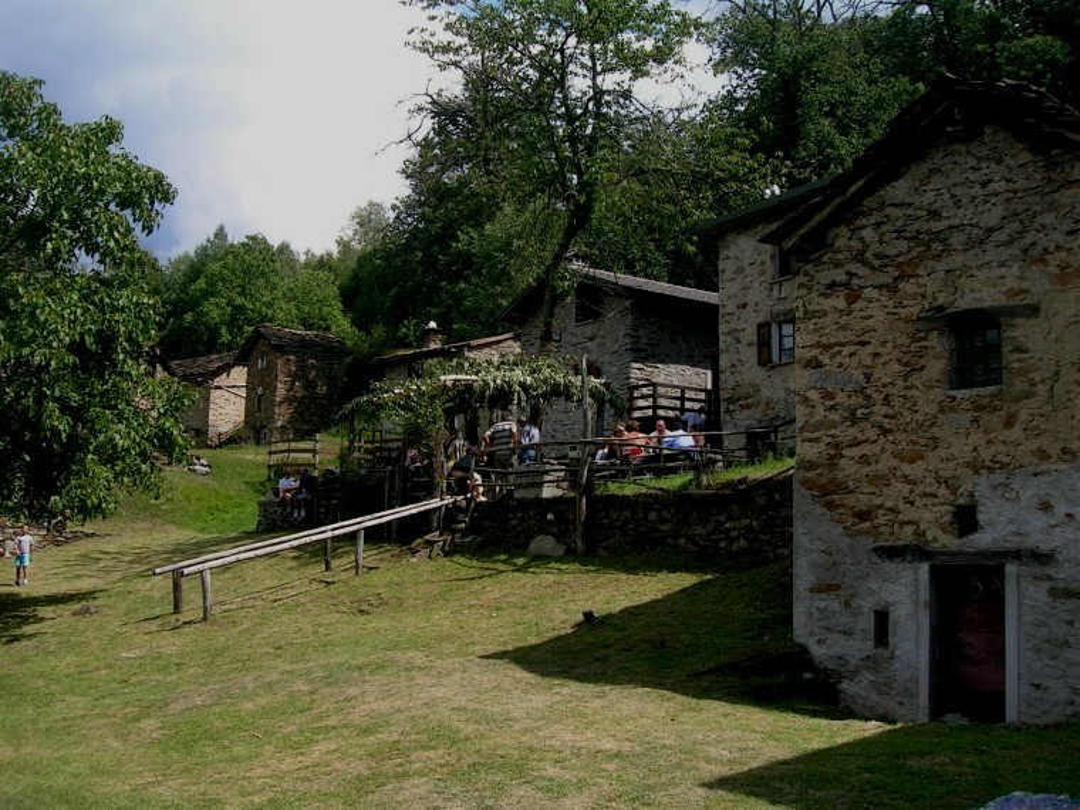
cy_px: 405
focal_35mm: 35
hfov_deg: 52.6
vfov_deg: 40.7
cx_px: 540
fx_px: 1092
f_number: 4.8
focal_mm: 5.4
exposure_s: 1/247
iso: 50
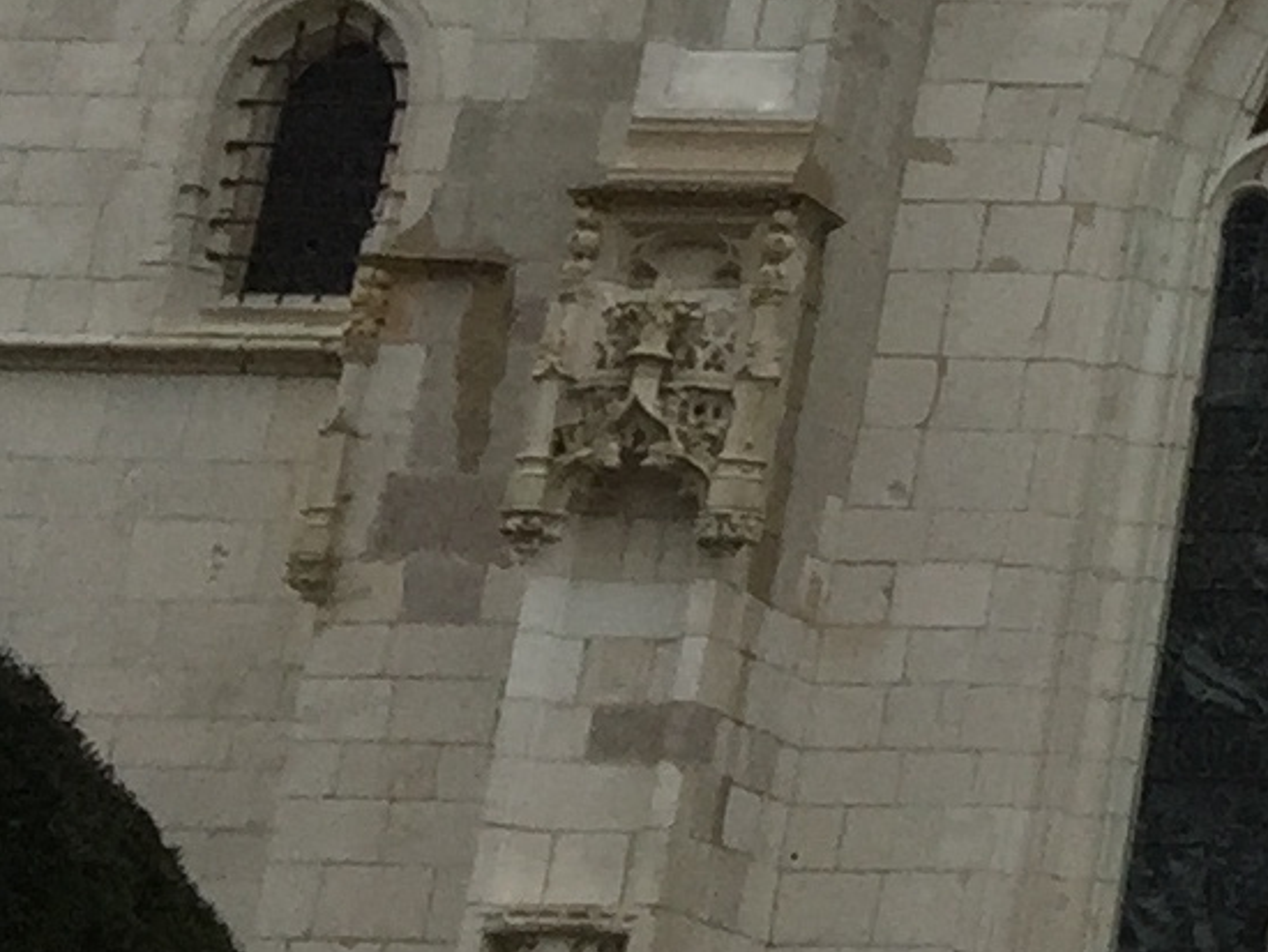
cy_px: -862
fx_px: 6303
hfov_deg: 9.4
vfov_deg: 8.3
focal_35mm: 172
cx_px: 3610
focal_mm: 4.15
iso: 32
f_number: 2.2
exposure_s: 1/659
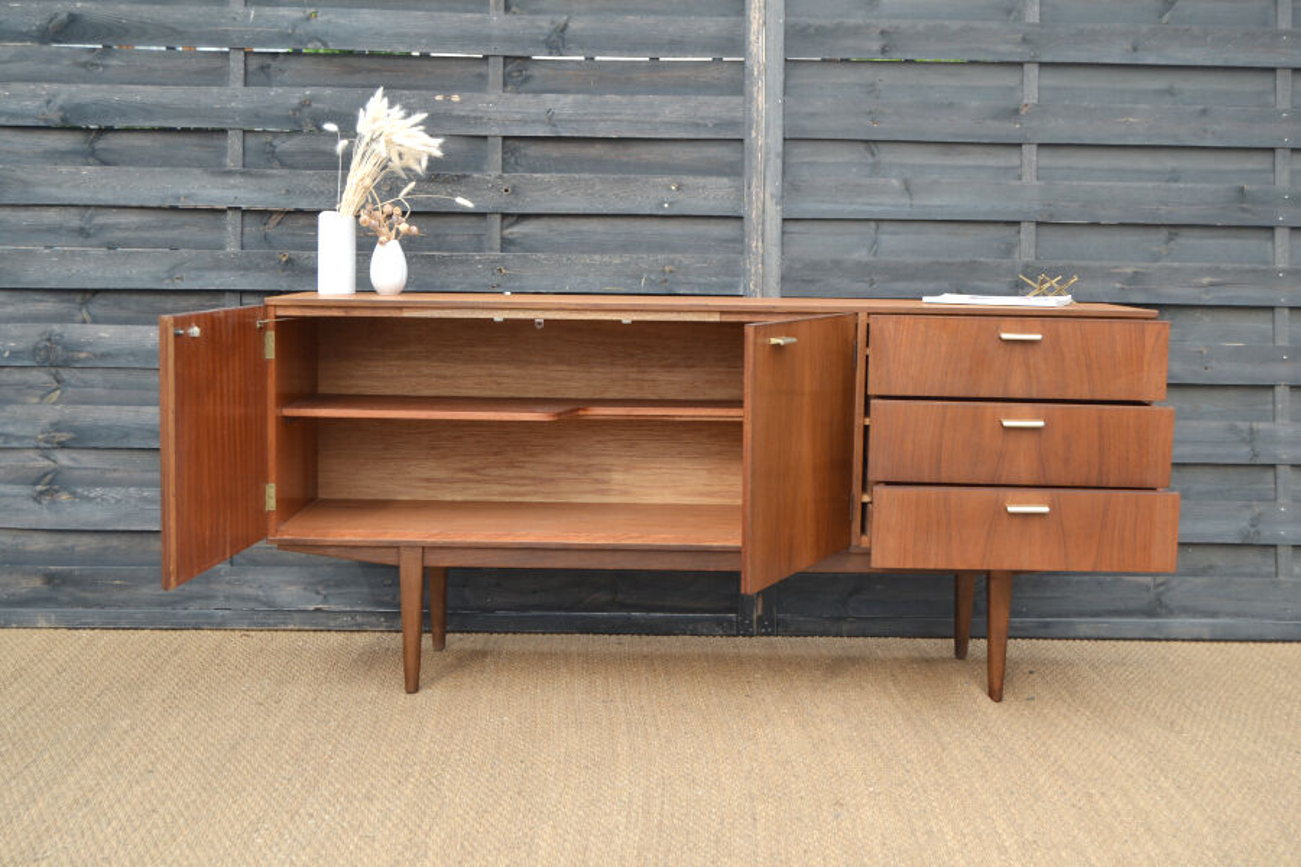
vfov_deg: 26.5
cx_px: 650
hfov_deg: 38.9
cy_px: 434
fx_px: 1843
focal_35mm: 51
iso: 125
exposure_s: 1/125
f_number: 5.6
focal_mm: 34
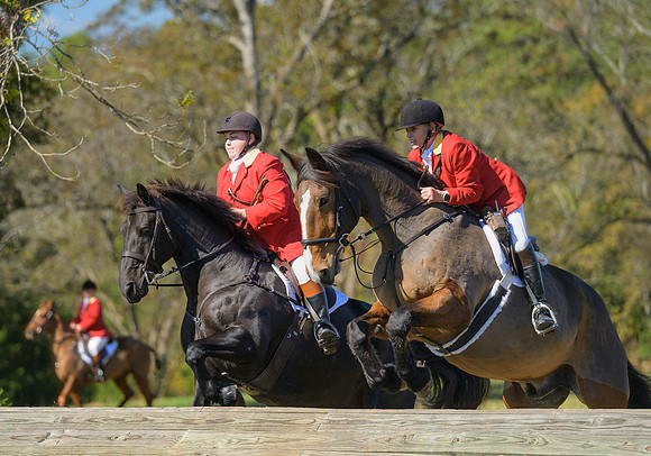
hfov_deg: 8.6
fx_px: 4347
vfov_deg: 6.0
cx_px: 321
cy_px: 243
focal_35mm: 237
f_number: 4
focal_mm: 195
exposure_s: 1/1000
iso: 200
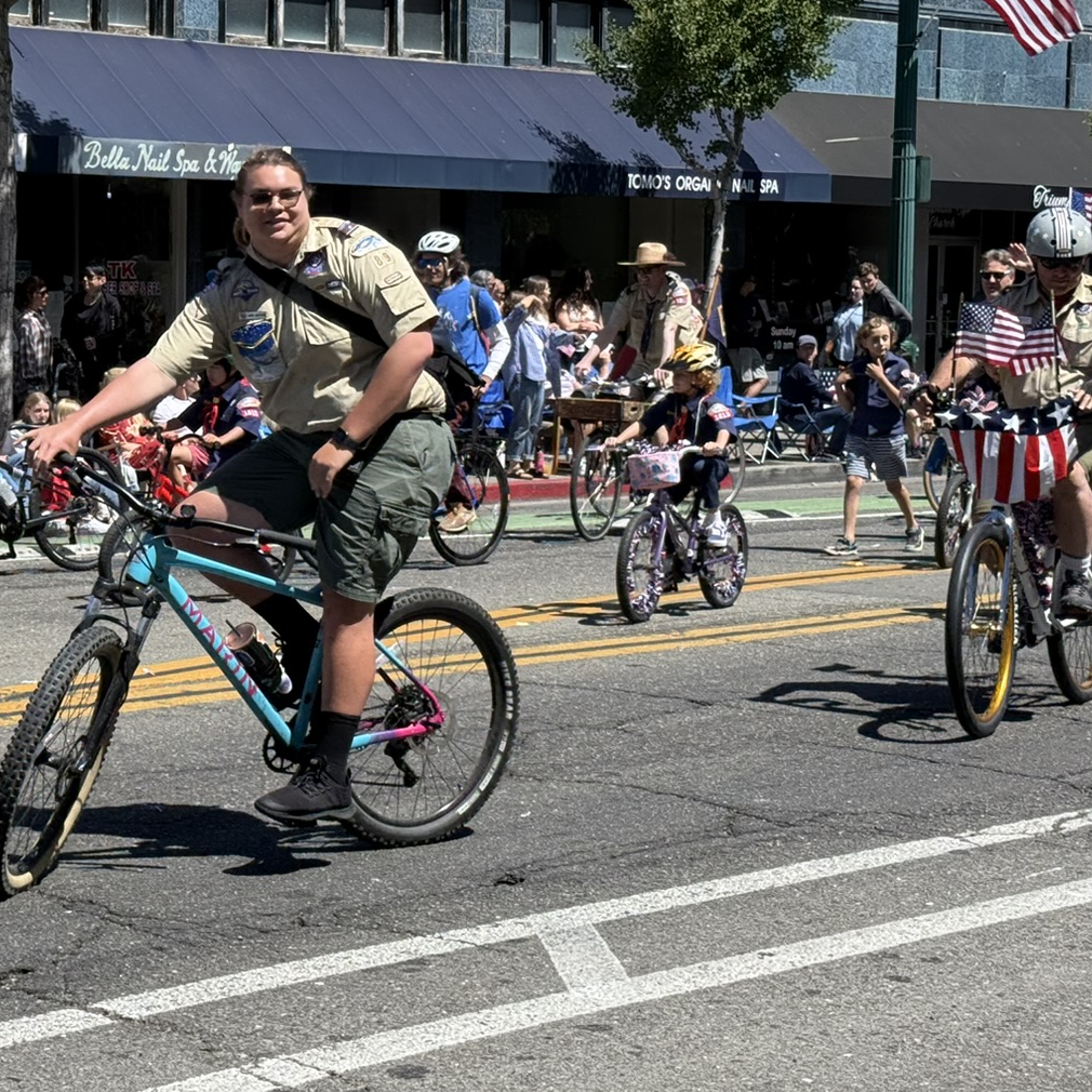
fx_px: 3069
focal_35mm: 86
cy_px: 476
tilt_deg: -3.6
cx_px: 204
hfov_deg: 19.9
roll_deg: -0.1
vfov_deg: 20.2
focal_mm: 6.76
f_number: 1.78
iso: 64
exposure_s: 1/3226
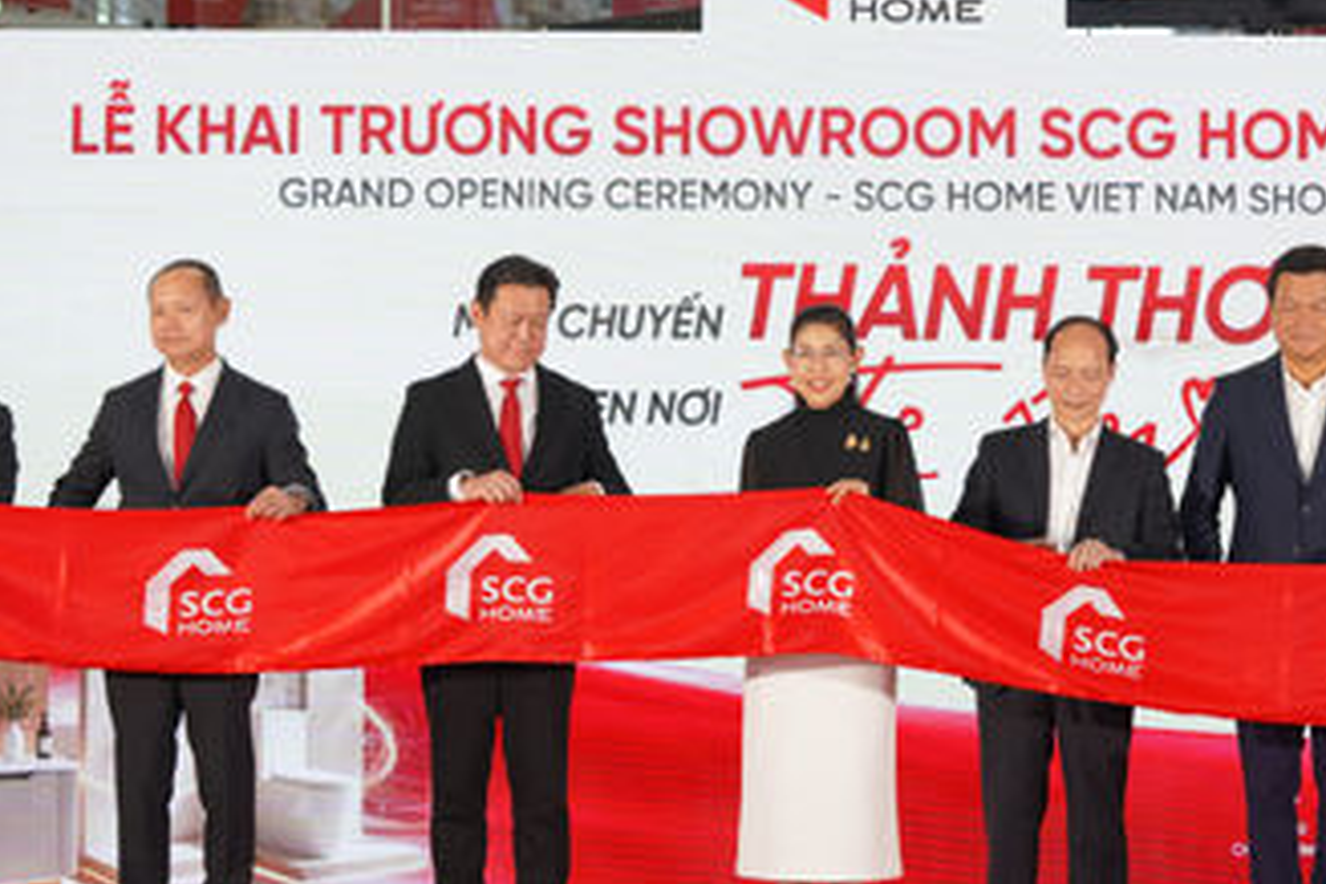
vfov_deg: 15.7
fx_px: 3192
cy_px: 300
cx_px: 896
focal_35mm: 87
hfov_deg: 23.4
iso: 200
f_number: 3.5
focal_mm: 52.4
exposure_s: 1/100
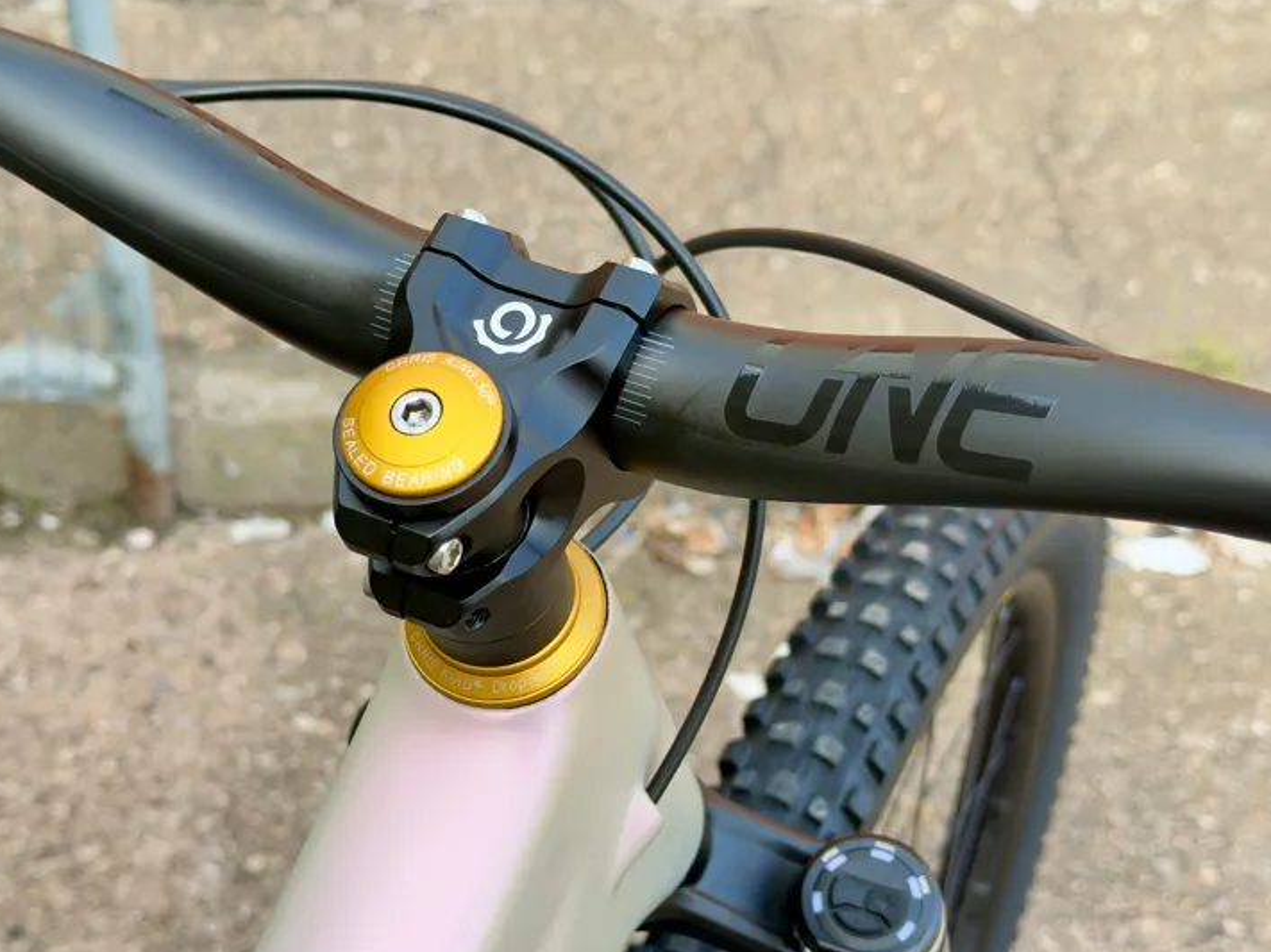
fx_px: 1982
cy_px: 530
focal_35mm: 54
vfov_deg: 27.0
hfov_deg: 35.5
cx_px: 560
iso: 64
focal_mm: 6.76
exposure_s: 1/384
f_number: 1.78
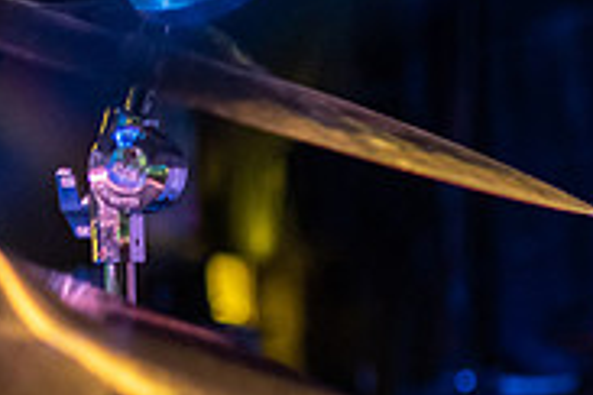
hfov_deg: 12.3
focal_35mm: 160
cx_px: 849
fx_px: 2635
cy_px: 429
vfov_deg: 8.5
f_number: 1.8
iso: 3200
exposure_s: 1/320
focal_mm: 50
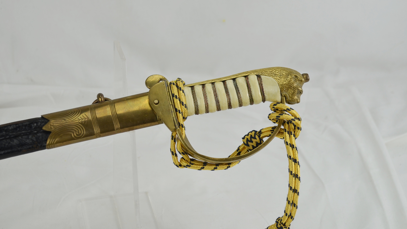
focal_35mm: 70
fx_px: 755
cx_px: 204
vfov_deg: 17.2
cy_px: 100
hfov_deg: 30.2
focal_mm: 44
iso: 280
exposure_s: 1/125
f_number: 5.6
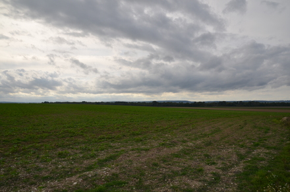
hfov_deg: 73.9
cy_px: 96
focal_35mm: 24
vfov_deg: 52.9
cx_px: 145
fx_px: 193
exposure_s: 1/320
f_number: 9
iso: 125
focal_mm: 16
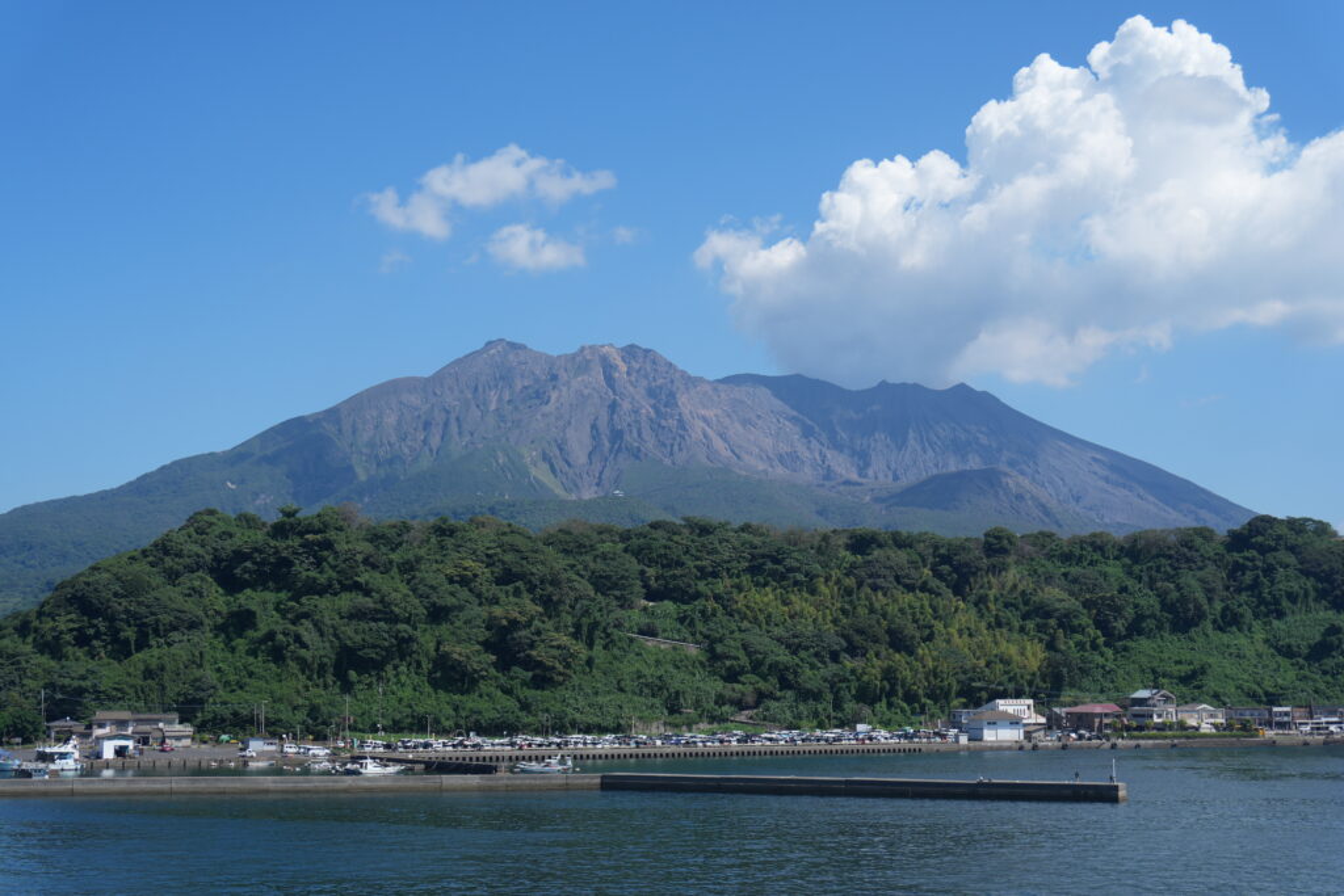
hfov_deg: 41.1
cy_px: 448
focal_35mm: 48
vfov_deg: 28.1
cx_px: 672
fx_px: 1792
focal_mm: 32
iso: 100
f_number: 5.6
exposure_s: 1/640
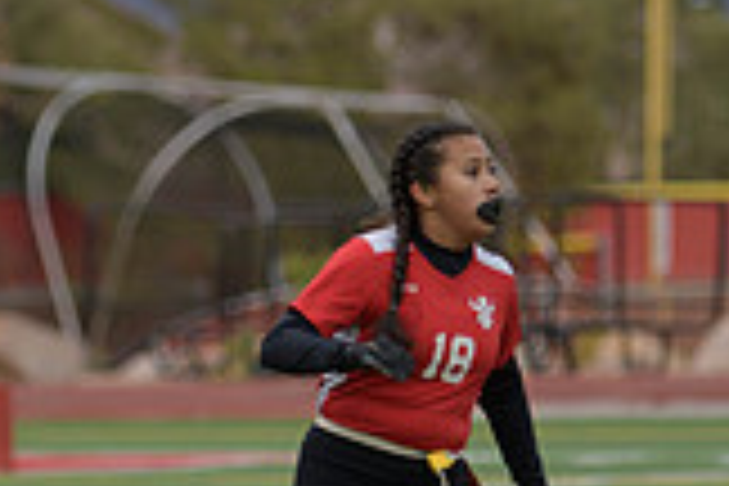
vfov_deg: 2.6
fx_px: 10894
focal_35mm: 538
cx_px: 198
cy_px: 389
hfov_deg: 3.8
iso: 110
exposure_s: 1/200
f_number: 2.8
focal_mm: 150
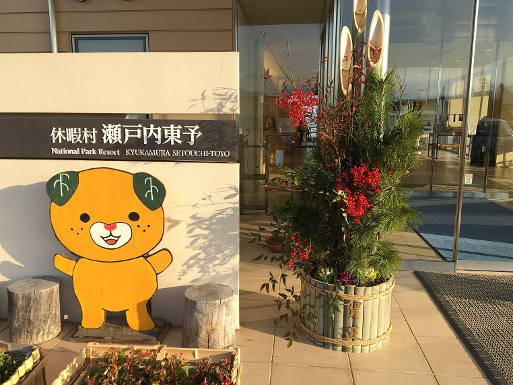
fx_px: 460
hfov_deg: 58.3
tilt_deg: -9.4
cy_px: 194
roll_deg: +0.2
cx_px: 247
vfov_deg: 45.5
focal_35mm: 31
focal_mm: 4.15
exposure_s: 1/466
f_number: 2.2
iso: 25
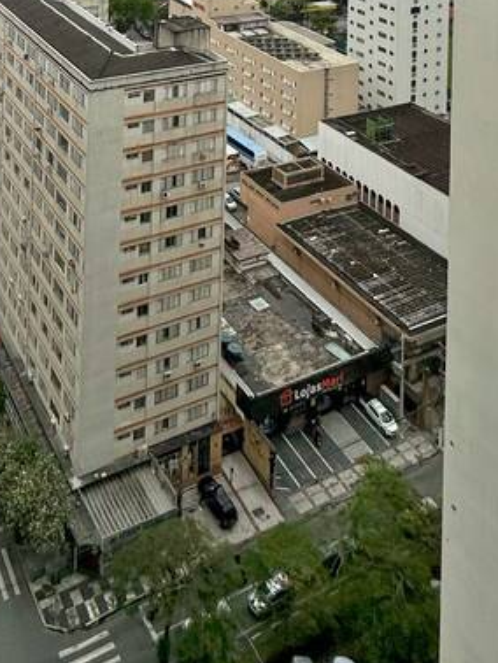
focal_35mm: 40
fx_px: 766
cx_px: 95
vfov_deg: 32.8
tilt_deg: +2.1
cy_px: -226
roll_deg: -2.8
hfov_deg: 34.8
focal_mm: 2.22
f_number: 2.2
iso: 50
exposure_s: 1/5556
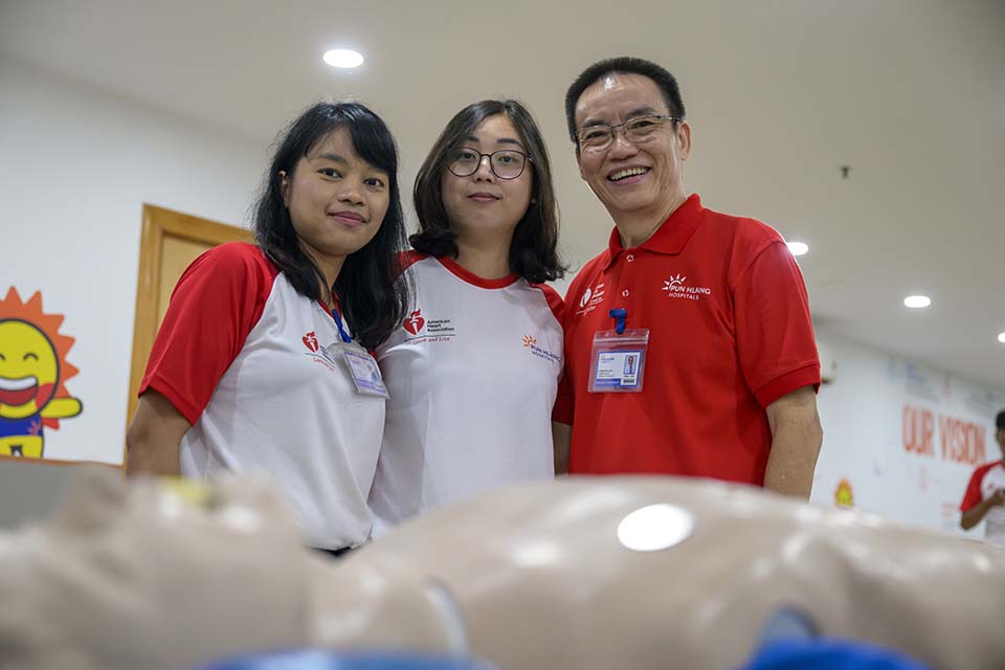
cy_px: 335
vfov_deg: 27.5
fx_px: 1368
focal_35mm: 49
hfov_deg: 40.3
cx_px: 502
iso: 3200
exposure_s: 1/400
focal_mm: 49
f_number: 3.2
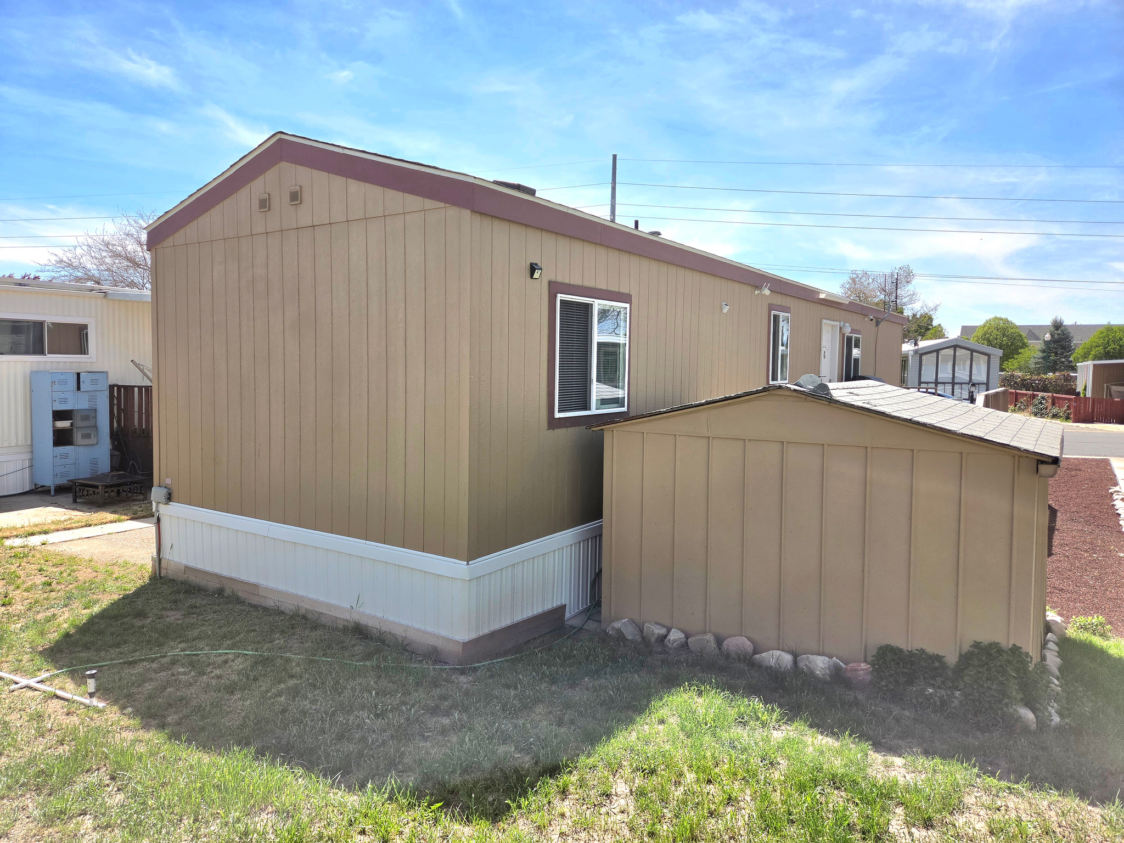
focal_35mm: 23
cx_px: 562
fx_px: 747
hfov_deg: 73.9
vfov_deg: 58.9
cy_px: 422
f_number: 1.8
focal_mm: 5.4
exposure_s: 1/10000
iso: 80
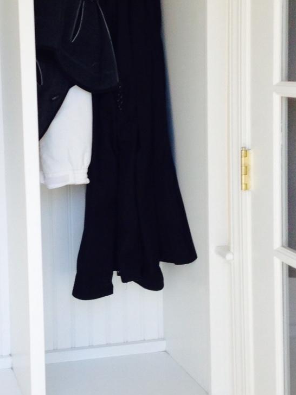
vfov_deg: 26.3
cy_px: 155
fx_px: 844
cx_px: 80
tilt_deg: -5.2
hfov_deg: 19.8
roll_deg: +0.7
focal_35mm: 74
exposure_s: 1/120
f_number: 2.4
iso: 64
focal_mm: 4.12
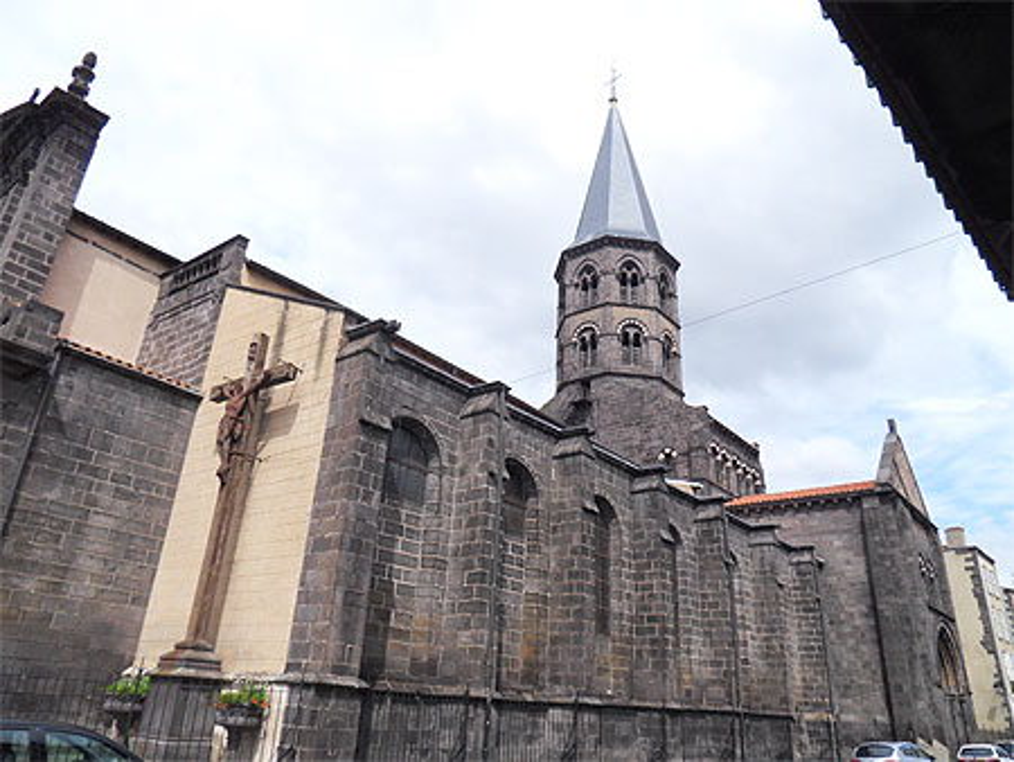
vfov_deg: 56.9
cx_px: 507
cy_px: 381
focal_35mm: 24
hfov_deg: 71.6
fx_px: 703
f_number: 7.5
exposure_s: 1/125
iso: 80
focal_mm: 4.3
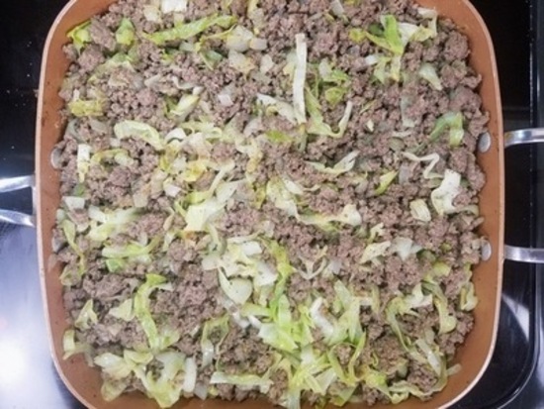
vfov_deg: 53.1
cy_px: 204
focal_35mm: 26
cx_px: 272
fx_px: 409
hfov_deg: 67.3
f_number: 1.7
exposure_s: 1/60
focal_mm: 4.3
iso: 125
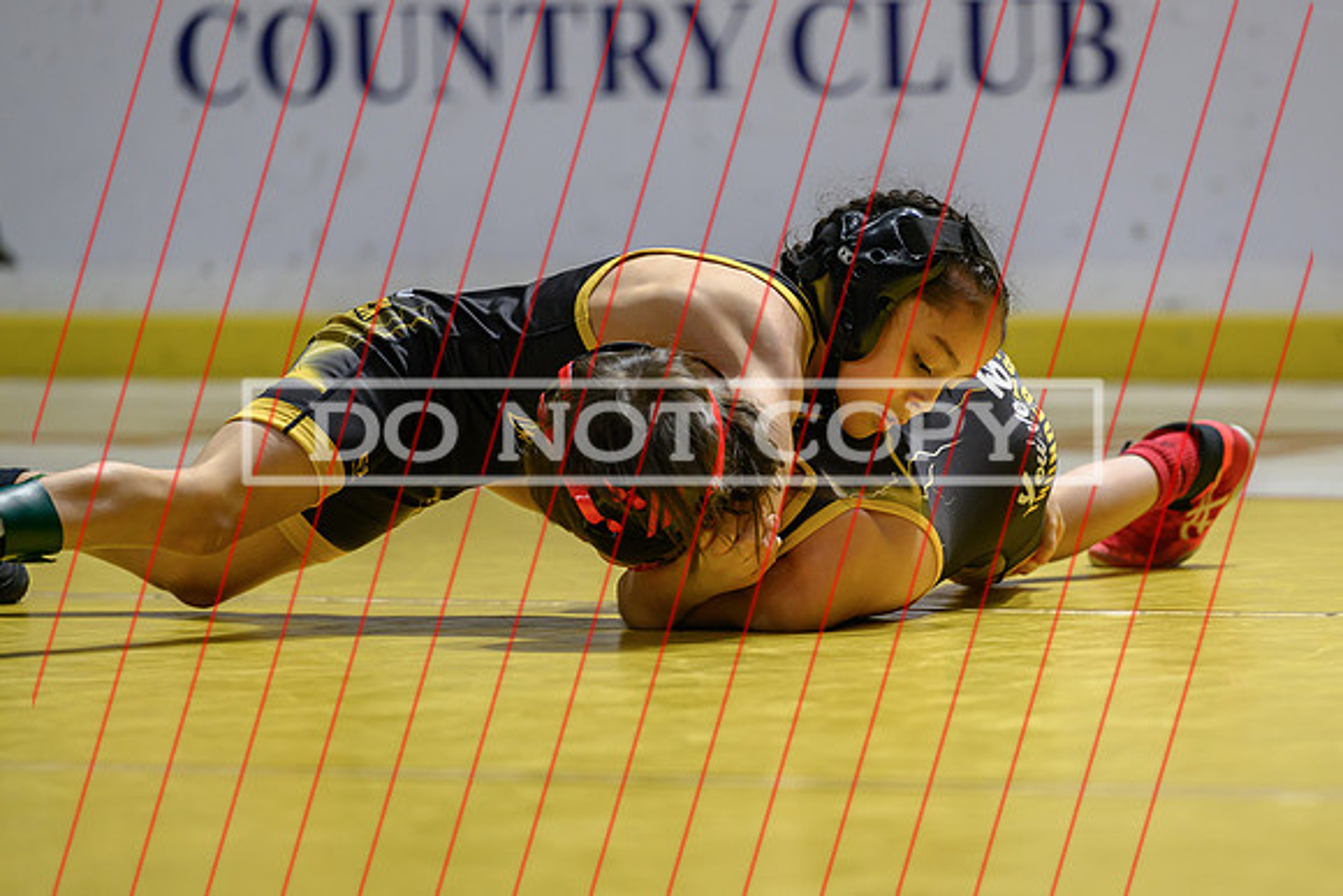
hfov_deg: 6.9
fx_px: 11083
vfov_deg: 4.6
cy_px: 475
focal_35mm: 297
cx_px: 915
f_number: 2.8
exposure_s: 1/800
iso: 1400
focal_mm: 200
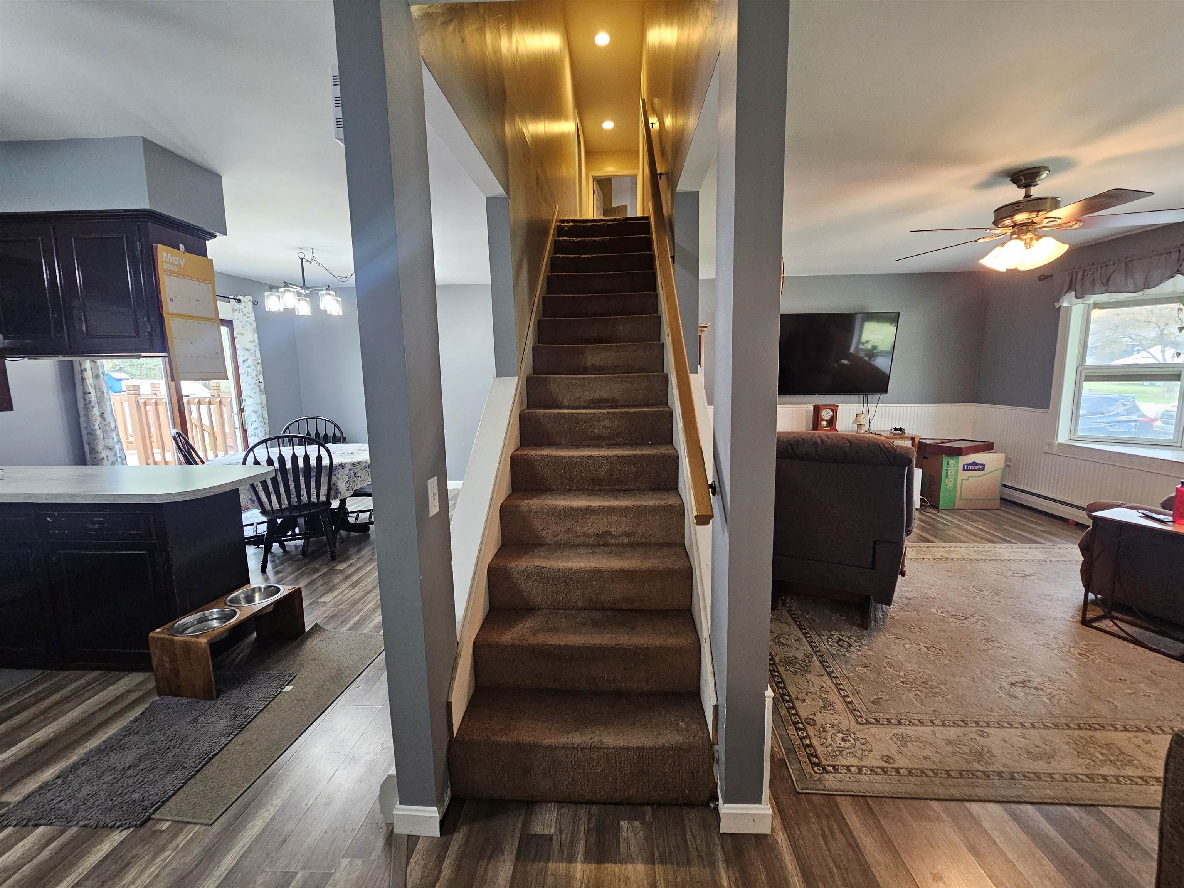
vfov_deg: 89.9
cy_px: 444
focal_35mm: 13
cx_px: 592
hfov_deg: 106.2
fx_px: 445
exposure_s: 1/40
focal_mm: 2.2
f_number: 2.2
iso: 320
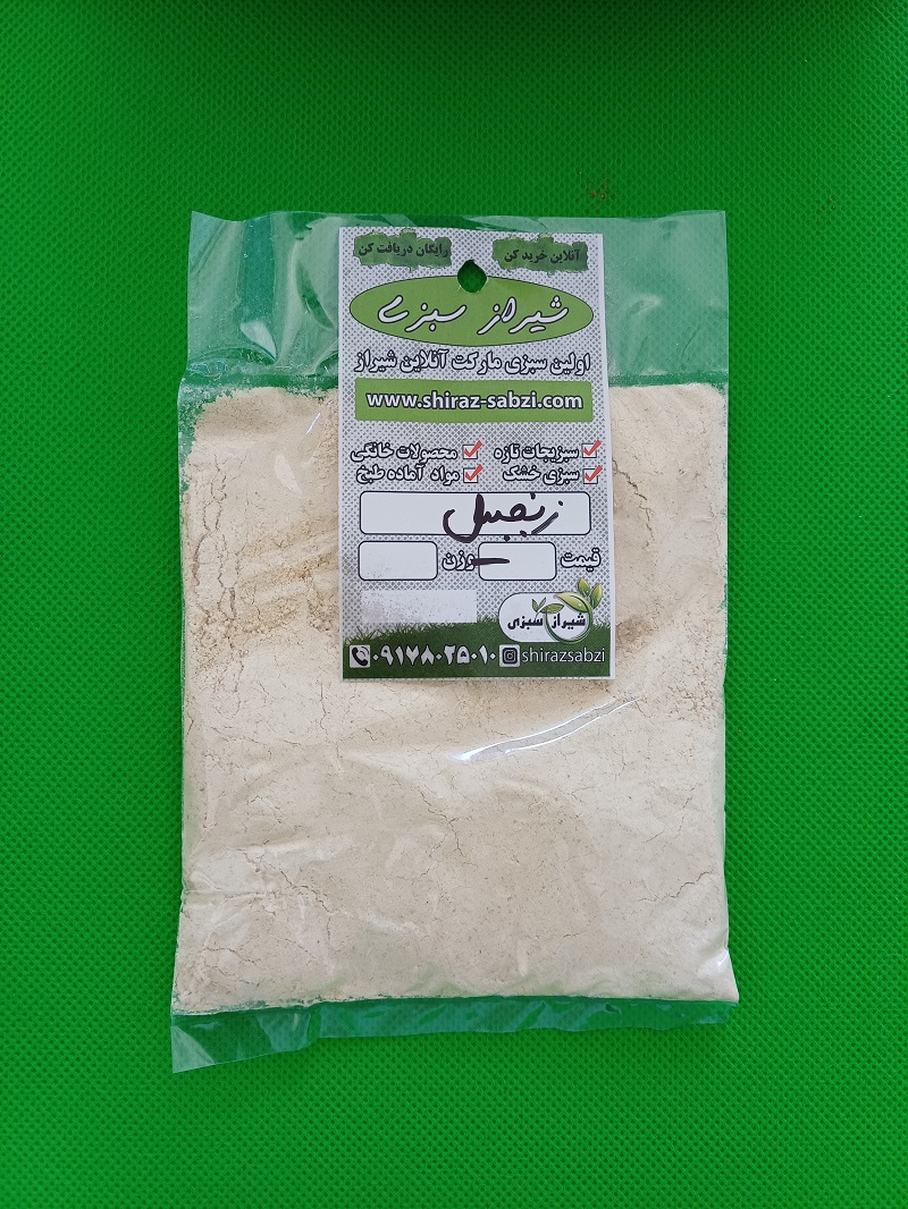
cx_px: 454
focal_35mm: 25
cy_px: 604
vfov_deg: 69.4
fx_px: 874
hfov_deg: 54.9
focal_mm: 4.65
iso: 160
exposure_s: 1/50
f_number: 1.8
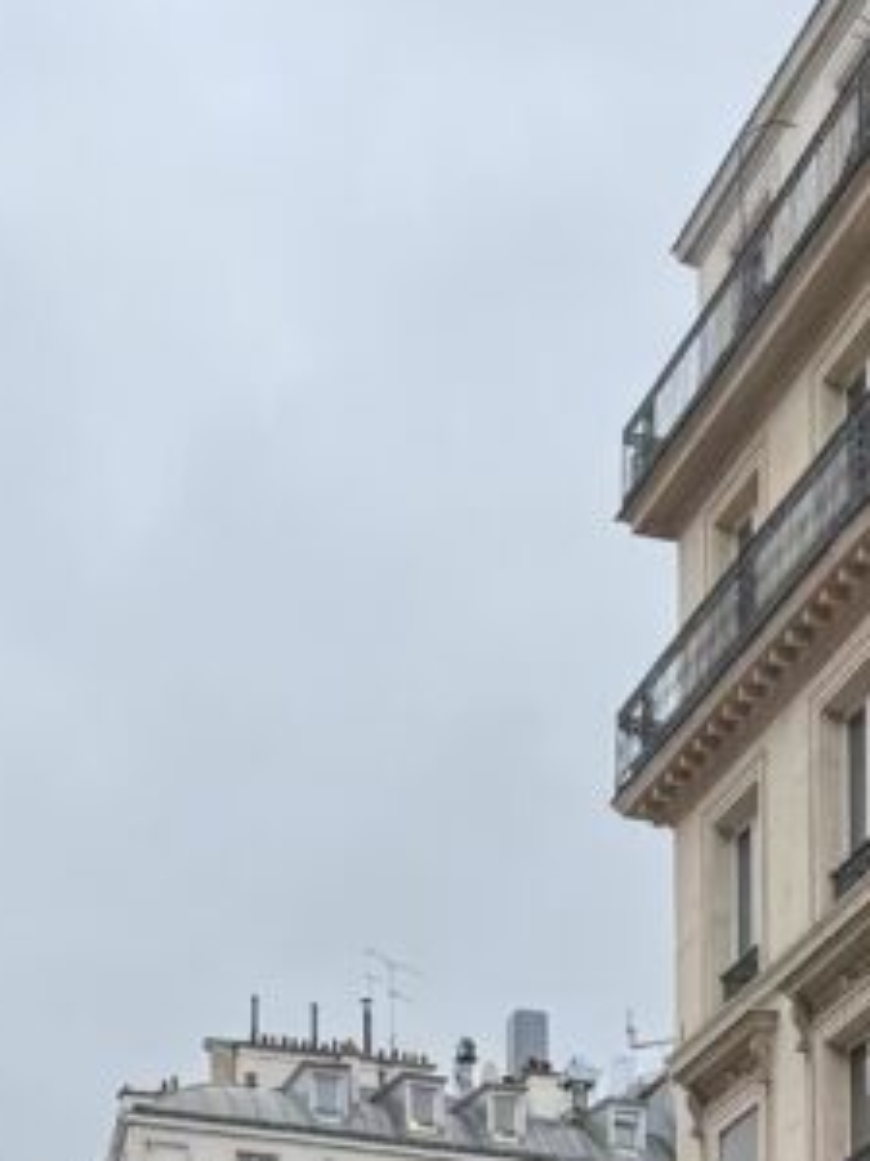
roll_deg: +0.7
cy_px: 1776
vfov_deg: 20.2
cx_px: 715
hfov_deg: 17.8
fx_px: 2748
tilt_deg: +5.3
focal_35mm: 82
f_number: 1.78
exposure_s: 1/100
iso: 160
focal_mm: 6.76
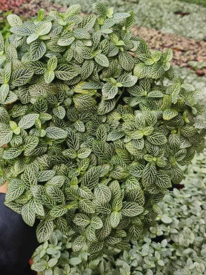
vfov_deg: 48.8
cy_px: 115
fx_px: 302
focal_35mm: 38
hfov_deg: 37.5
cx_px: 78
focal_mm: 5.5
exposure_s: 1/515
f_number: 1.75
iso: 164
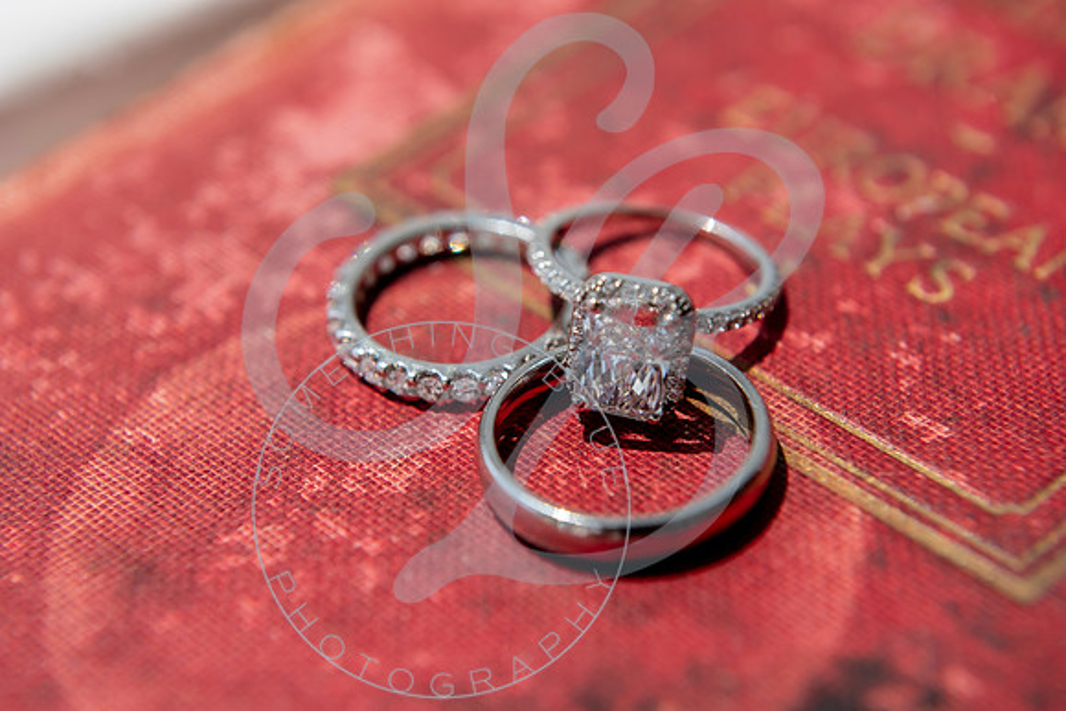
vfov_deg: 19.5
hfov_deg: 28.8
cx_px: 533
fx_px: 2073
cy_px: 356
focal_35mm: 70
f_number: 8
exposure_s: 1/200
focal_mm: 70
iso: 100
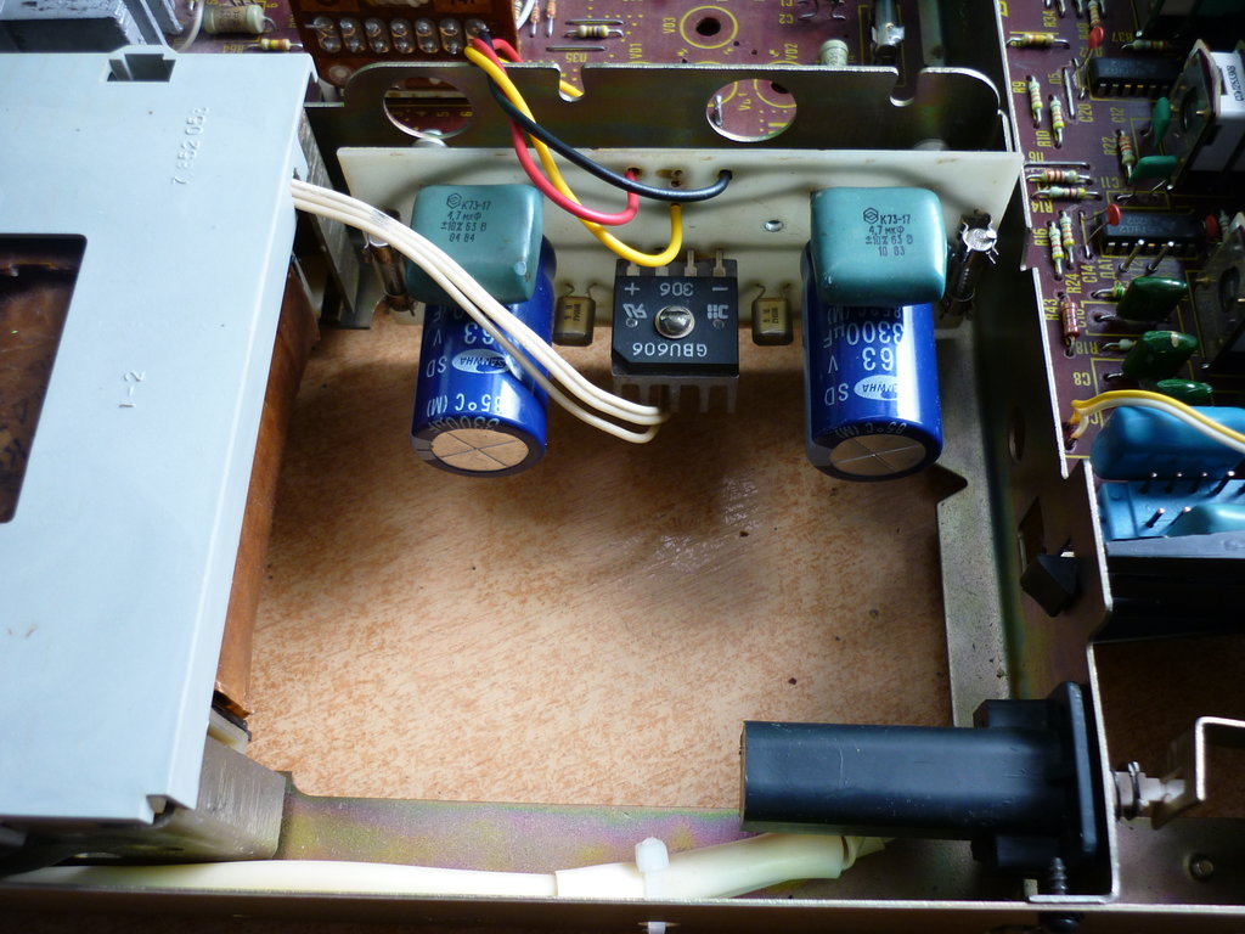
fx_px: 1187
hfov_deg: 55.4
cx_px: 622
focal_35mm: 33
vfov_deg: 42.9
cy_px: 467
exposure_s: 1/30
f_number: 2.8
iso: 100
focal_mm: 5.5
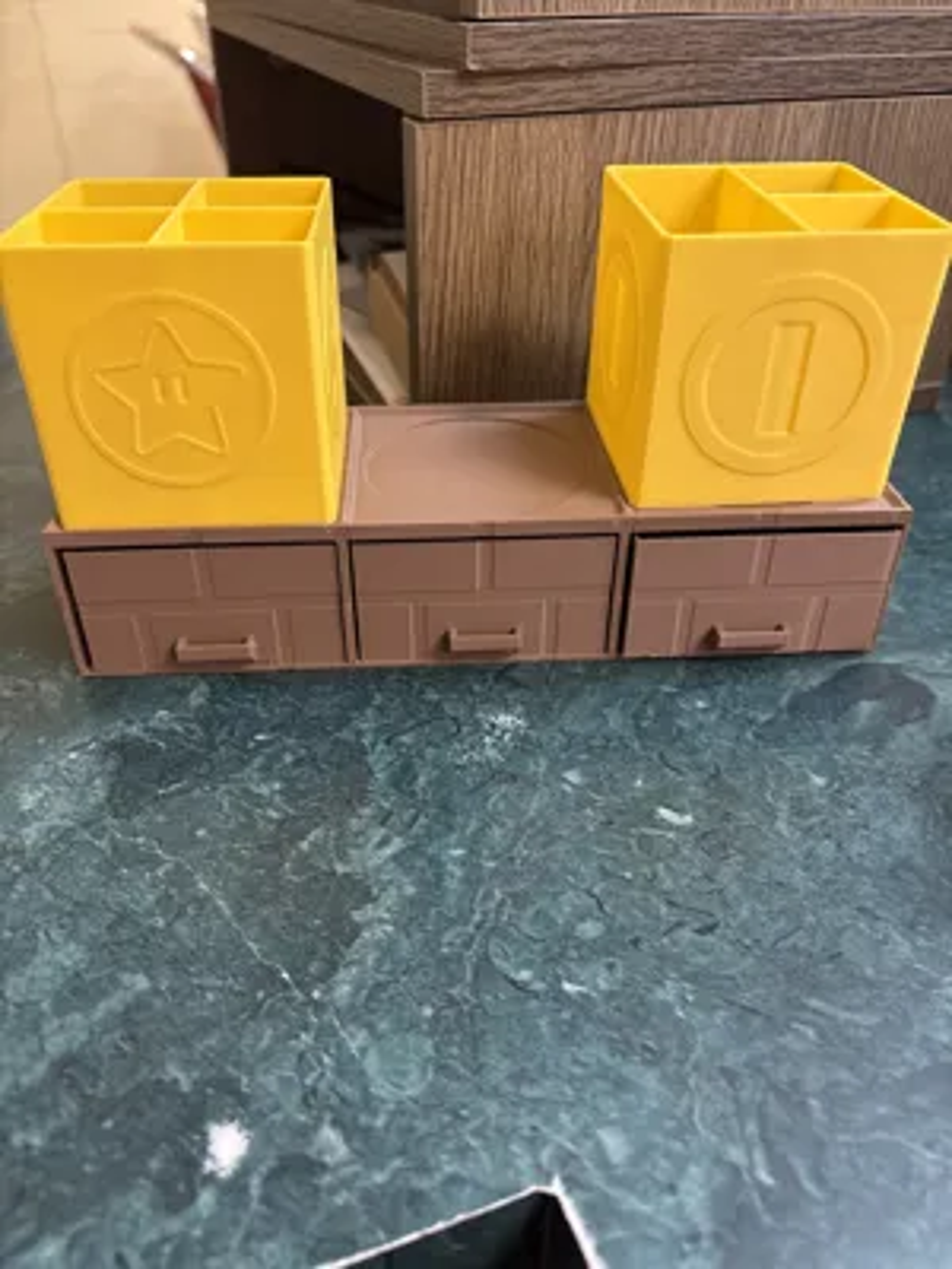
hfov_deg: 53.1
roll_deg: +0.4
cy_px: 634
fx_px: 953
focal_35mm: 26
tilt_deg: -35.6
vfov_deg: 67.3
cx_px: 476
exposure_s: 1/60
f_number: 1.6
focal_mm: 5.96
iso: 250
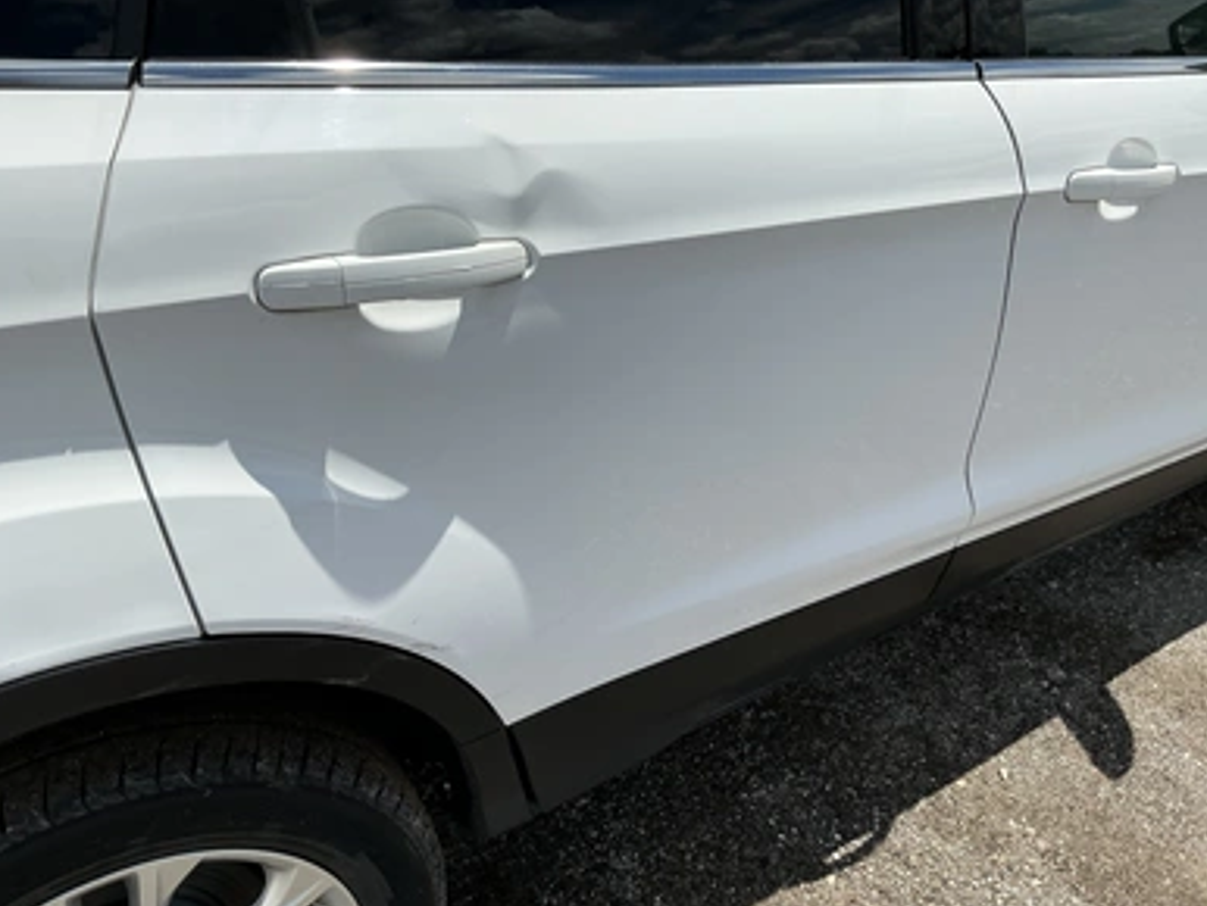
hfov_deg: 61.6
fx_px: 1012
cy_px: 456
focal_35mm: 29
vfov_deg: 48.3
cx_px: 610
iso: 25
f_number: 1.8
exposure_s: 1/2801
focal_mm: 3
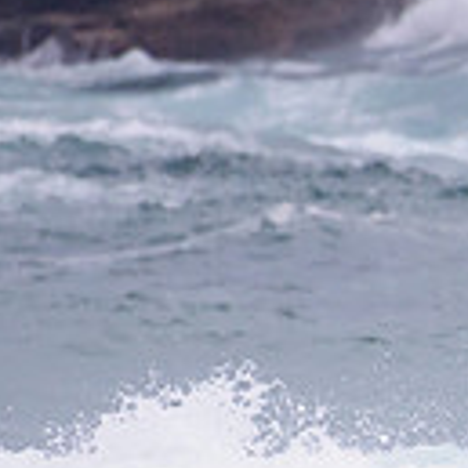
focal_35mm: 2387
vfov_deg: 0.7
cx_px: 1158
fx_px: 36511
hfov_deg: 0.7
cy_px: 472
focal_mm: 500
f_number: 5.6
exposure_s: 1/2000
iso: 560
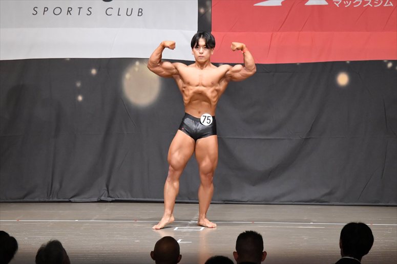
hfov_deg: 11.0
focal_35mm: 187
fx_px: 2061
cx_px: 198
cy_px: 132
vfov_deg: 7.3
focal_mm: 125
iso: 8000
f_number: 5.6
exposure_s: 1/400
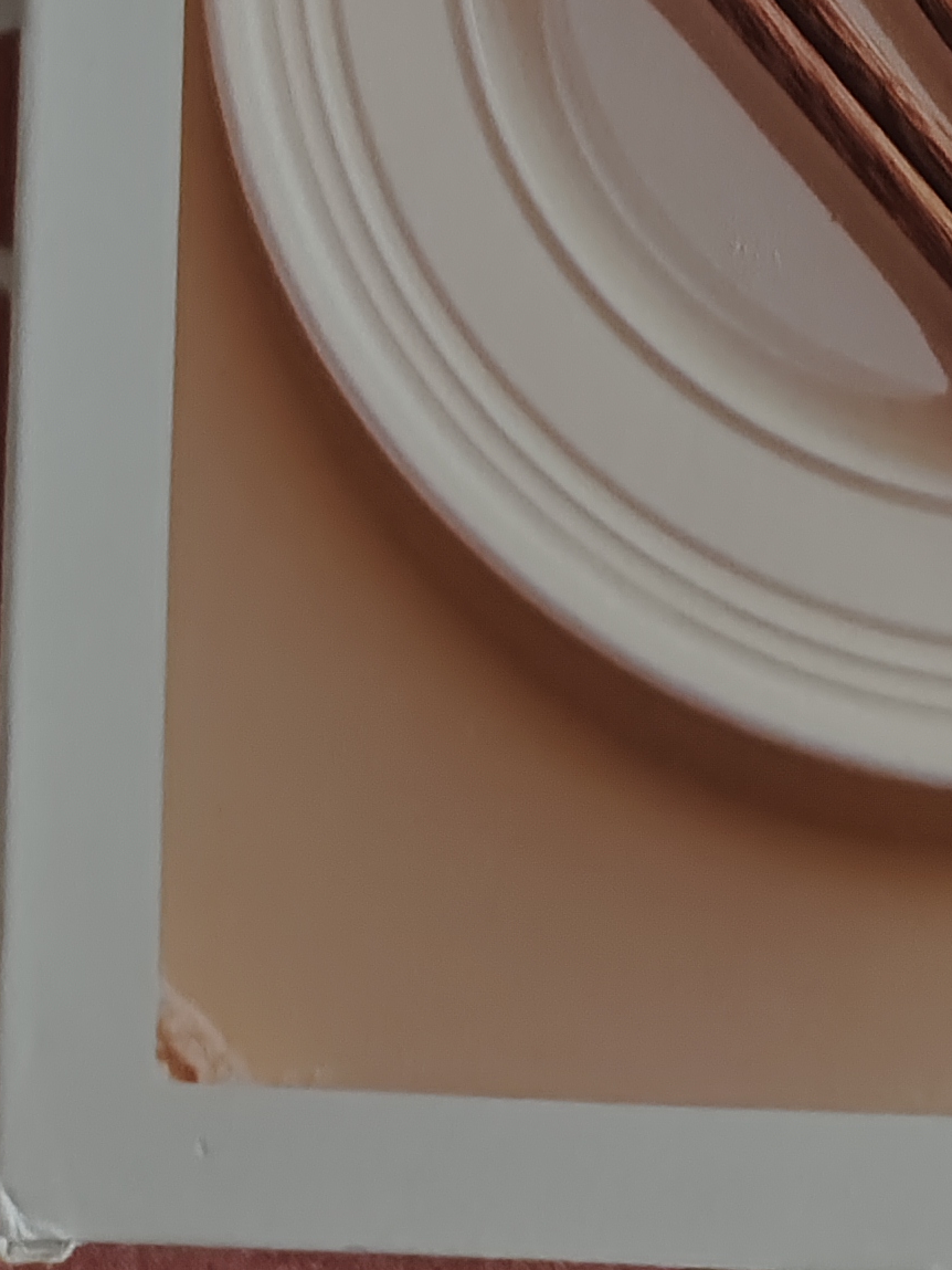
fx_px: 3006
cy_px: -798
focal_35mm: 82
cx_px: 790
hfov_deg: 17.8
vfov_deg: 19.6
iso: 2268
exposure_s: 1/33.3
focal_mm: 5.56
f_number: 1.88
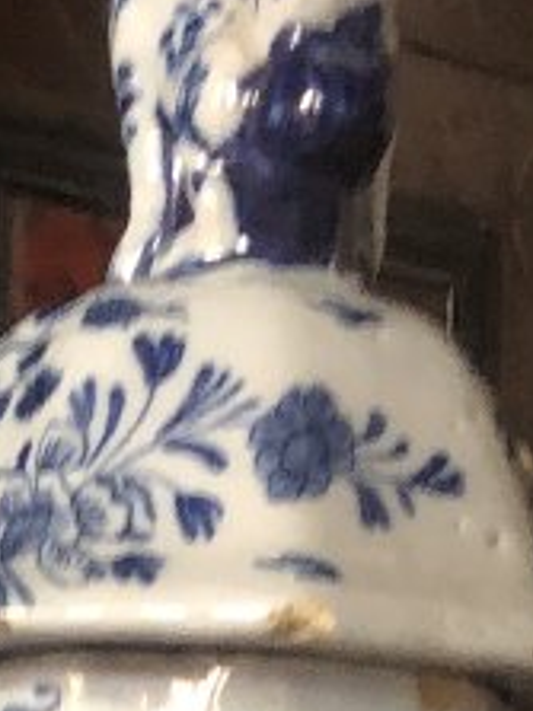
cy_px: 1416
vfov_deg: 11.7
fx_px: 3103
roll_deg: -1.1
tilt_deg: -4.1
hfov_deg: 9.8
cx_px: 377
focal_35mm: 151
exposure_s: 1/6
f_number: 1.8
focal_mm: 4
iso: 100
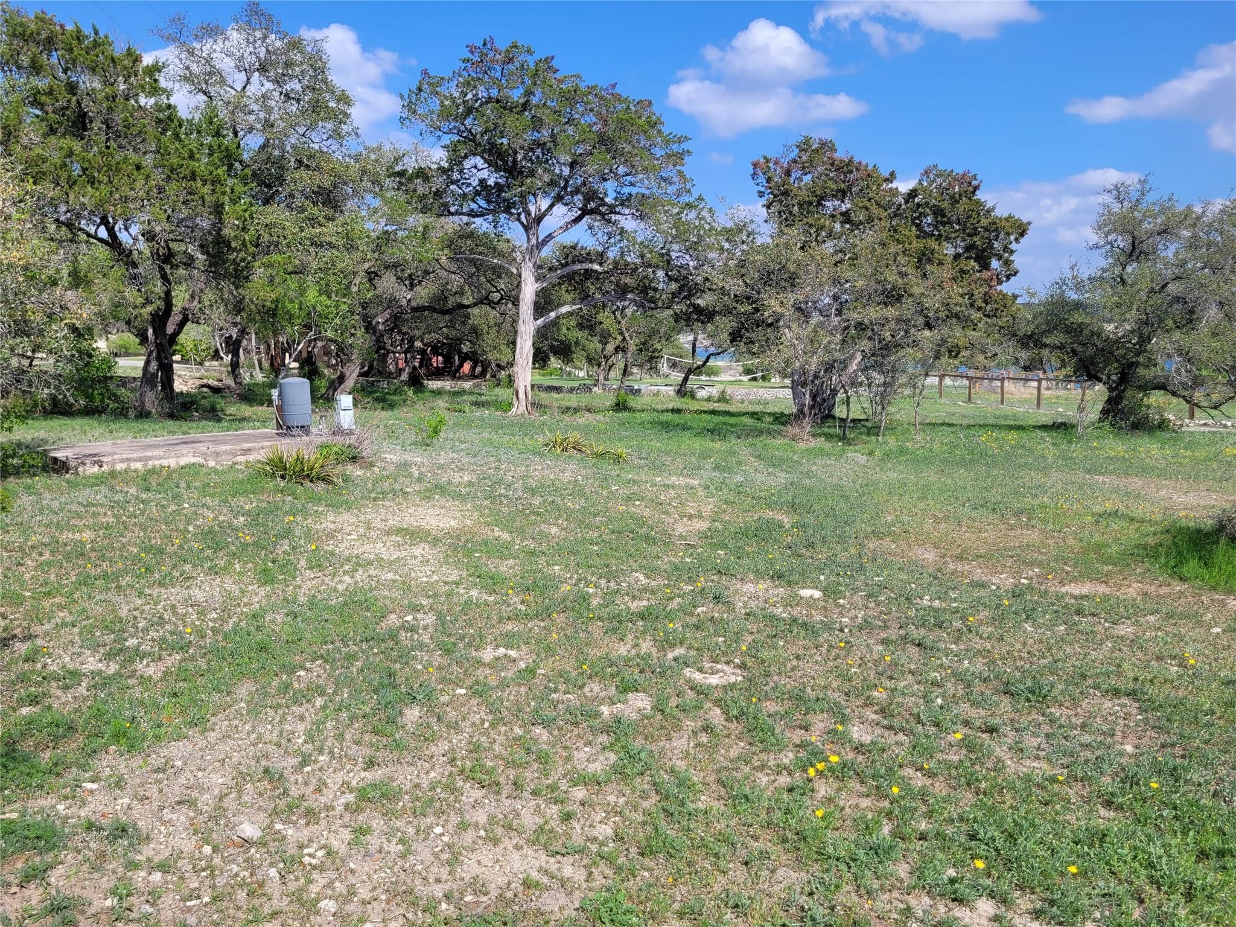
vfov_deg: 53.1
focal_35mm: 26
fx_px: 928
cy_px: 464
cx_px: 618
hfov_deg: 67.3
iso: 40
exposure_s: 1/2314
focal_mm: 5.4
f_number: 1.8
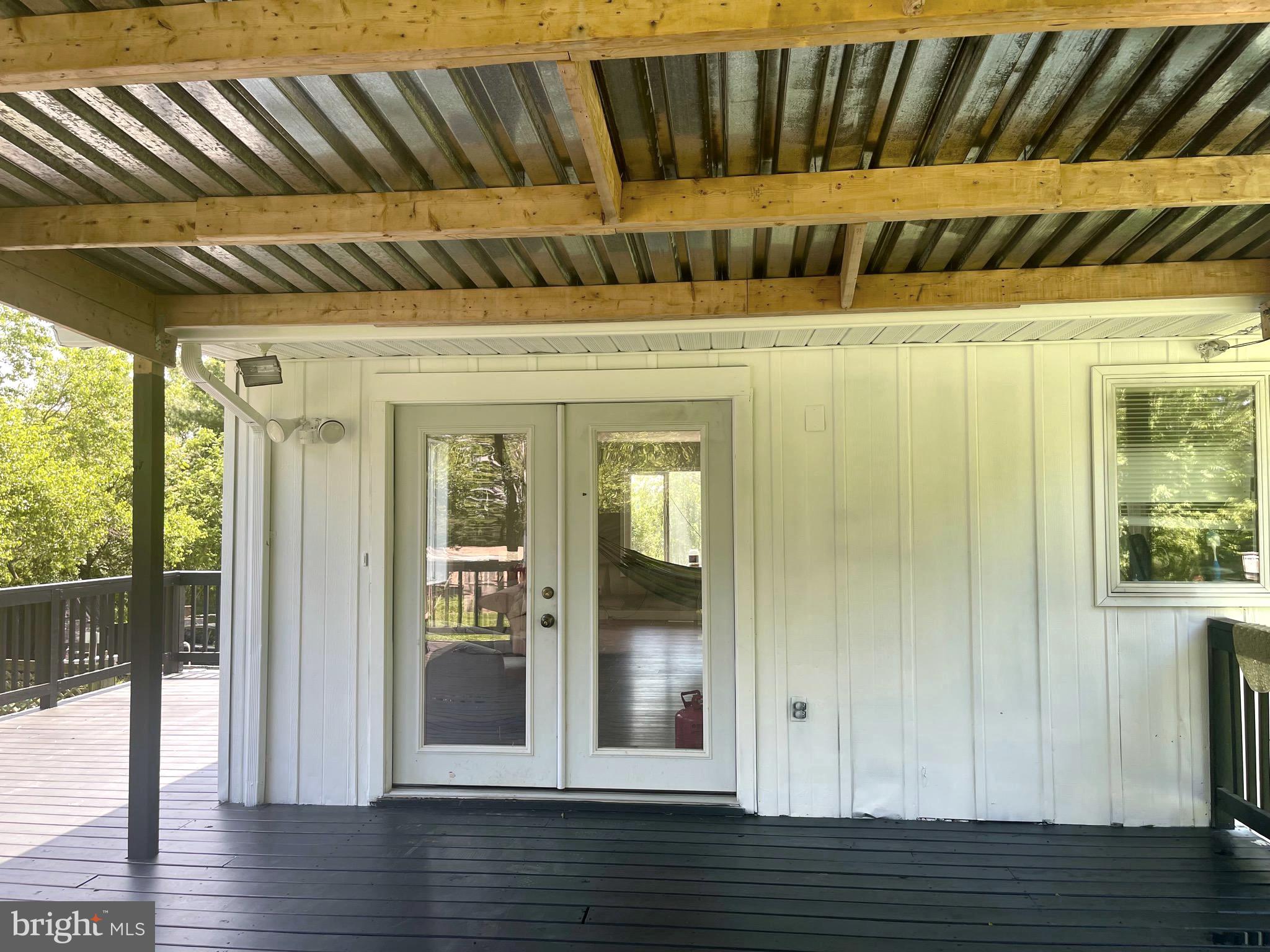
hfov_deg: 69.4
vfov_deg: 54.9
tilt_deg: +1.9
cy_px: 476
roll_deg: +0.3
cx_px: 635
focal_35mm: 25
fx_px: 917
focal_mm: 5.1
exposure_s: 1/262
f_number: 1.6
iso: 32
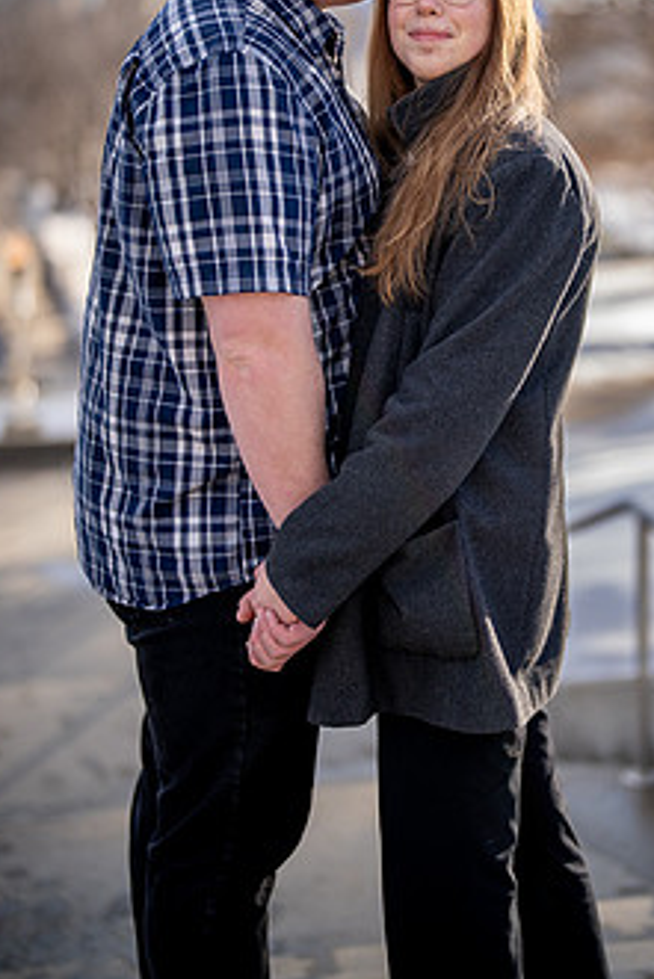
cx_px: 400
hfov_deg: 20.0
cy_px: 322
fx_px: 1851
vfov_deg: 29.4
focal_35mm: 68
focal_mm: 50
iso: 250
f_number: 1.2
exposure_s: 1/6400
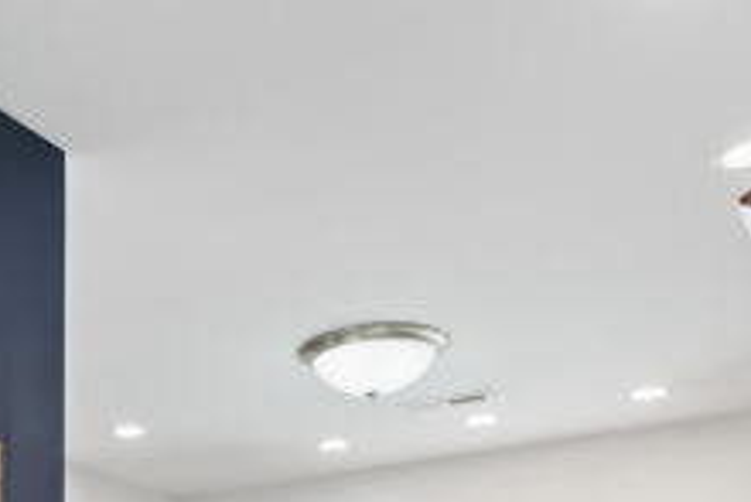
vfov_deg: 20.0
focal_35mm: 58
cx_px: 14
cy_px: 768
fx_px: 1211
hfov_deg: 32.0
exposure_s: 1/160
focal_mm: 17
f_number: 7.1
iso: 800
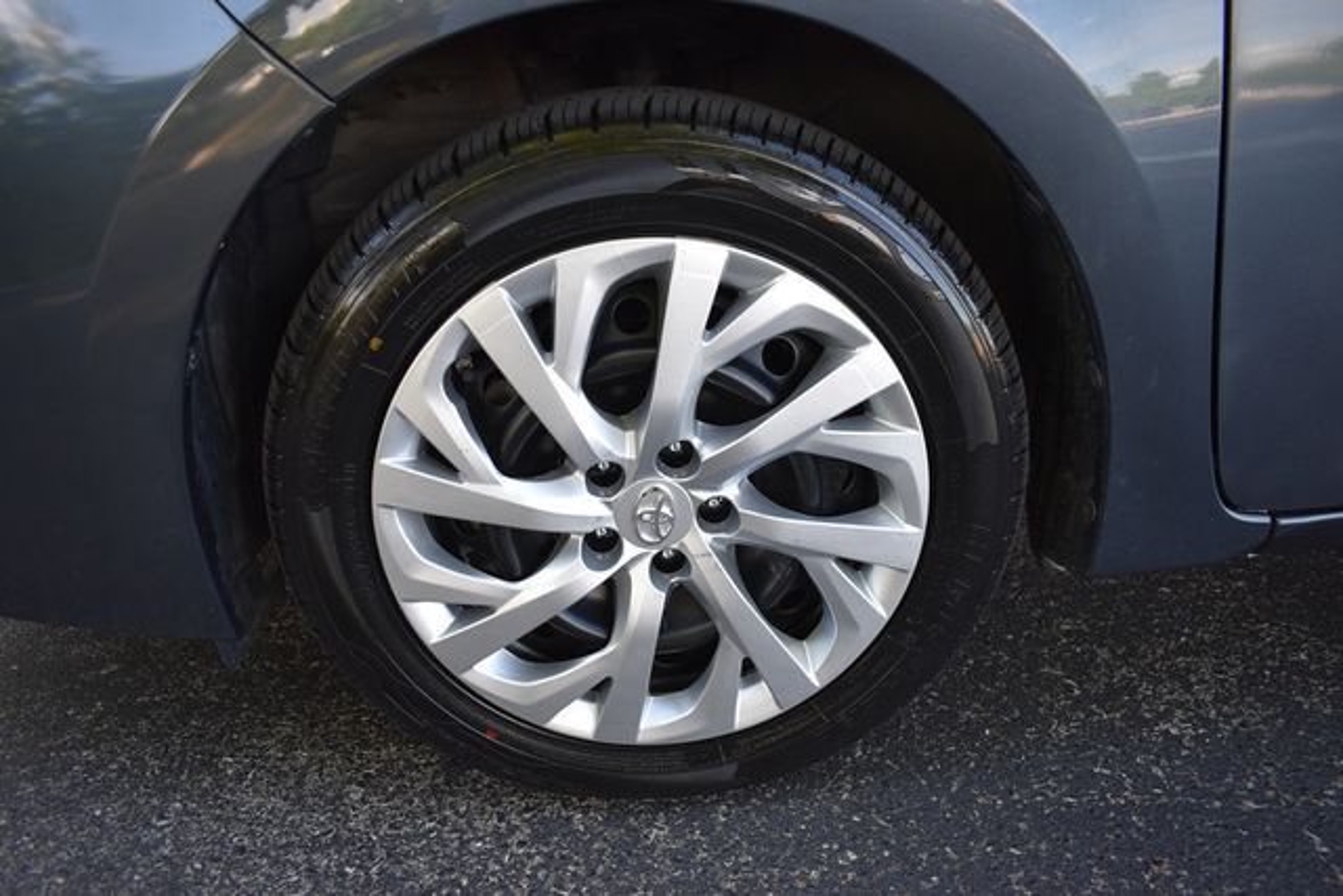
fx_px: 1007
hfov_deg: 67.4
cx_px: 672
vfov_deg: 48.0
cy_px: 448
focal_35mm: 27
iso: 450
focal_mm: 18
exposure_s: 1/250
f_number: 3.5
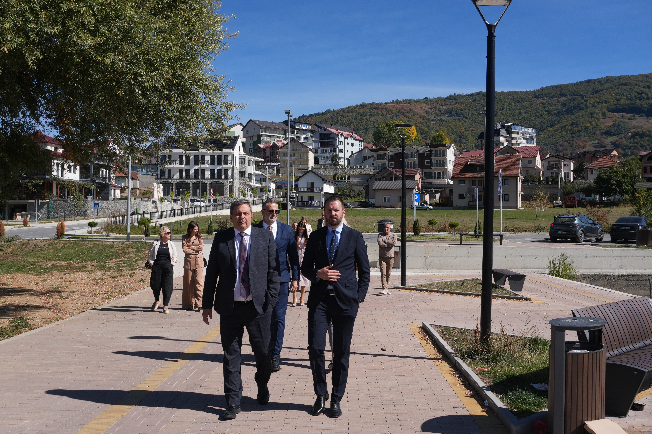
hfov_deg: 55.1
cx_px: 326
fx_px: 625
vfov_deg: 38.3
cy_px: 217
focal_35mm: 34
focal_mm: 23
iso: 200
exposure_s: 1/800
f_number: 8
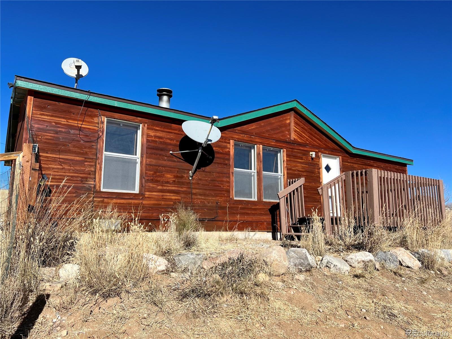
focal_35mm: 26
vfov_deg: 53.1
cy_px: 170
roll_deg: +0.1
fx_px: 339
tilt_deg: +9.3
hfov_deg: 67.3
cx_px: 226
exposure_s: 1/3831
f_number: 1.5
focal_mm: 5.7
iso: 50
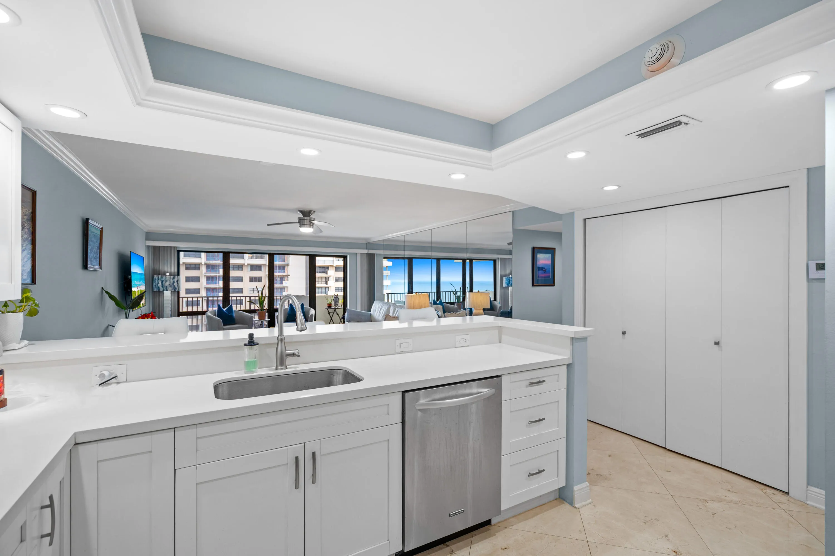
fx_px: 371
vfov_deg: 73.7
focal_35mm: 16
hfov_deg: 96.7
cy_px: 278
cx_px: 418
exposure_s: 1/15
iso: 400
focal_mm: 16
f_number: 4.5
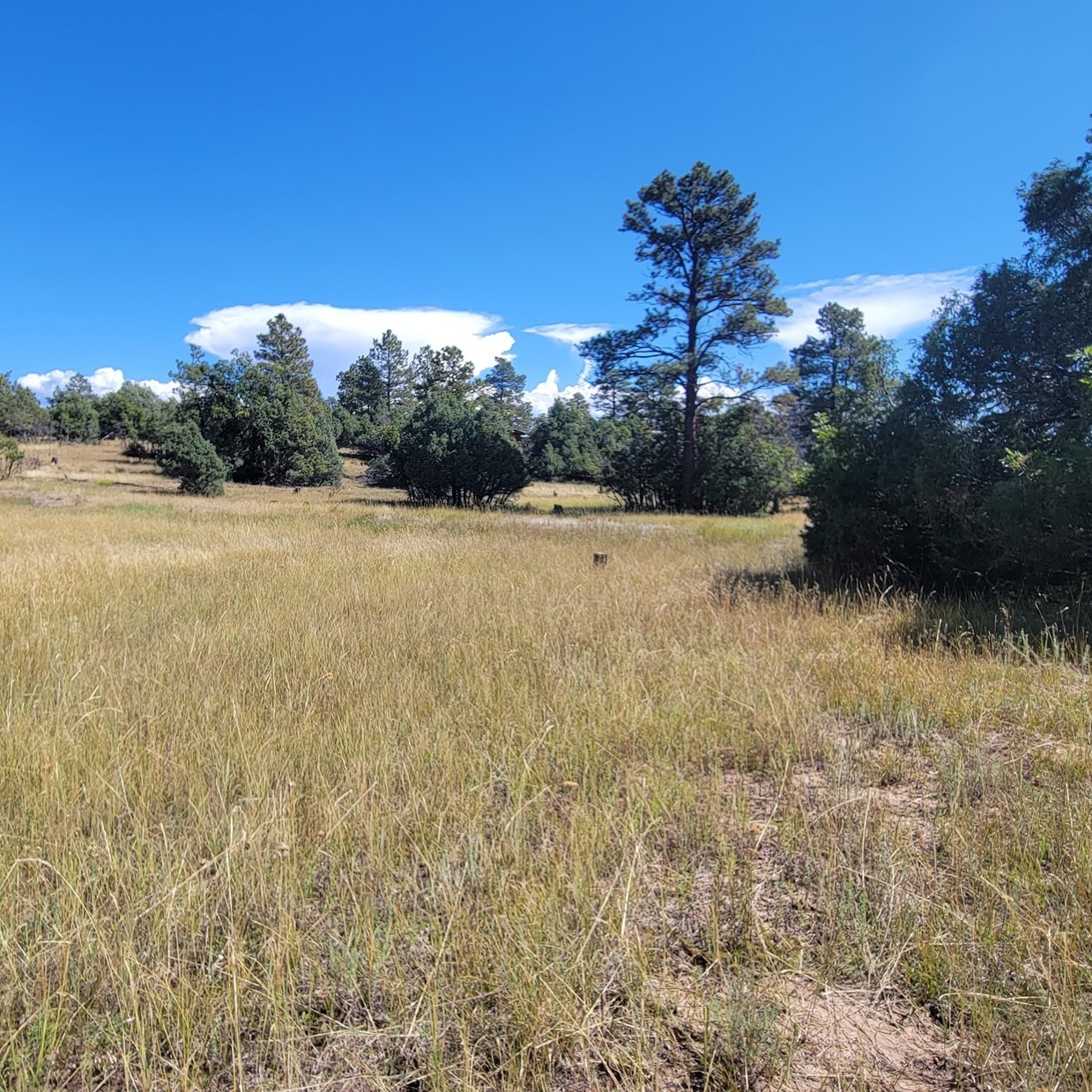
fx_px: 678
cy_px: 547
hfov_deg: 76.9
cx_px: 446
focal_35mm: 19
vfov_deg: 77.7
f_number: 2.2
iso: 50
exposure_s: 1/1235
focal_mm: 2.2
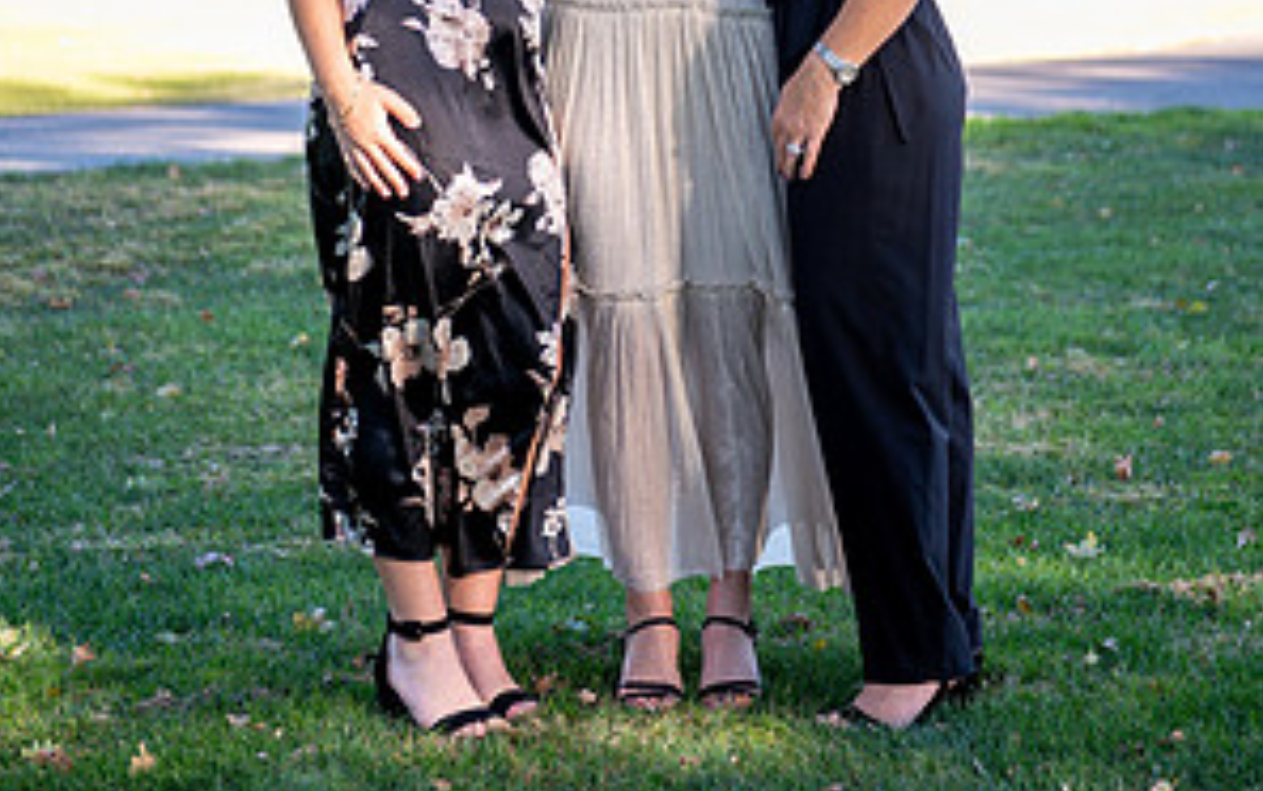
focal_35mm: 108
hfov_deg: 19.3
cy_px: -21
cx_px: 629
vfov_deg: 12.0
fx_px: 3720
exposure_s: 1/500
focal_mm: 70
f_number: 2.8
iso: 320
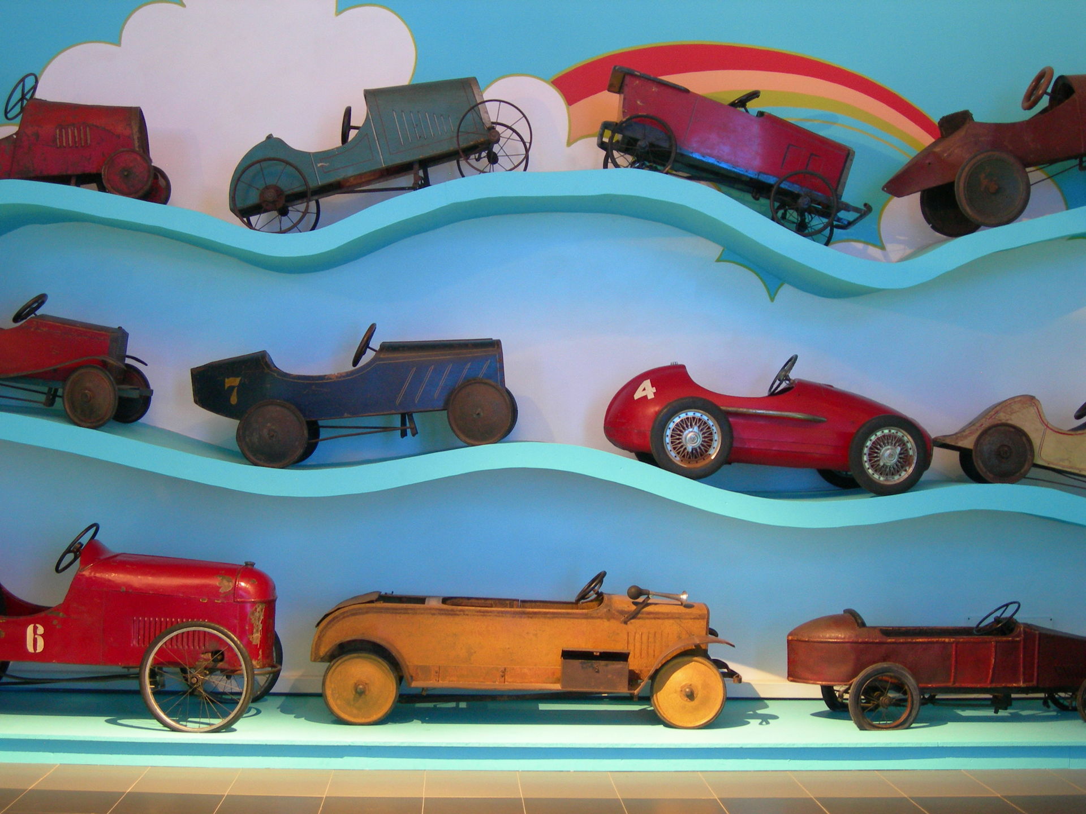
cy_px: 407
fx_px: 1600
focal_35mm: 51
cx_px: 543
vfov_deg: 28.6
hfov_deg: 37.5
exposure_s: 1/2.5
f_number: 3.2
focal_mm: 10.6
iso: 200
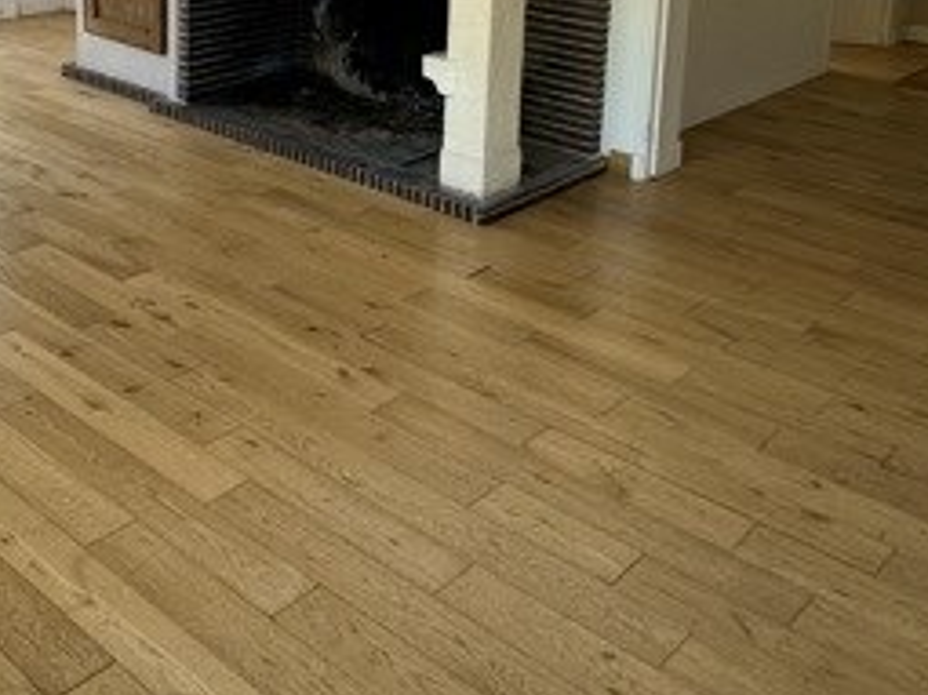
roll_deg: -0.8
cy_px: -18
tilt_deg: -10.0
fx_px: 1179
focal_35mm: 44
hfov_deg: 42.1
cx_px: 277
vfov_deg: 30.3
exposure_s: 1/99
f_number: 2.2
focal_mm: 2.22
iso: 125
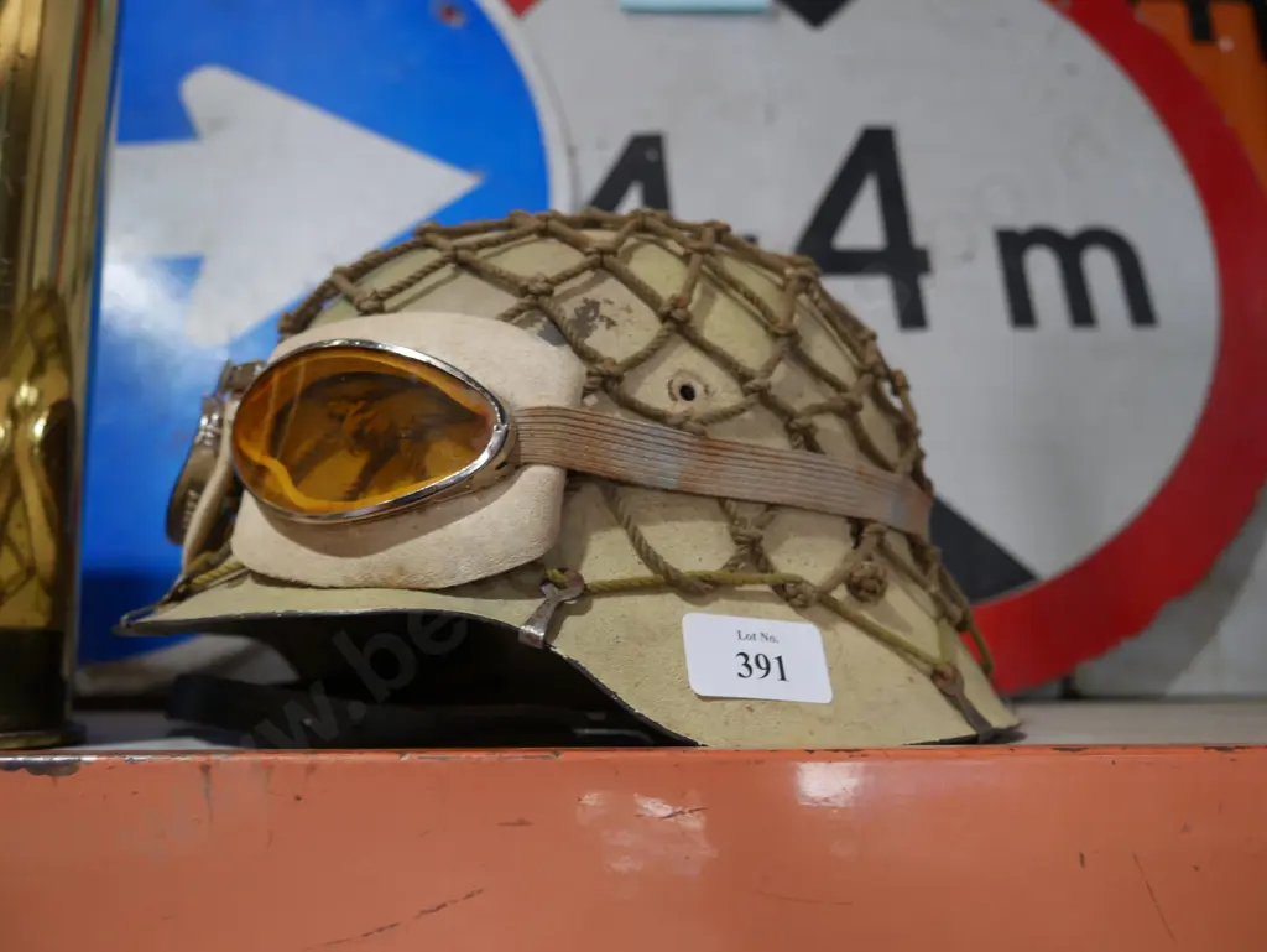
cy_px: 476
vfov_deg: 44.2
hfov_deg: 56.8
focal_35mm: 32
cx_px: 634
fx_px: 1172
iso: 320
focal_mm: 16
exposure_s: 1/60
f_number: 3.6
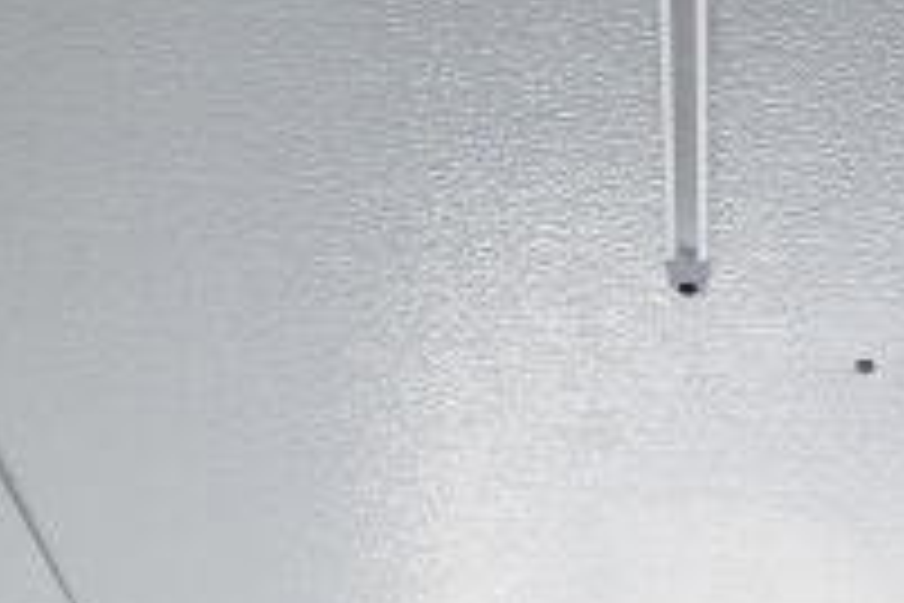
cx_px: 1003
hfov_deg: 23.2
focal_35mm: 82
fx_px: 2059
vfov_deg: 15.5
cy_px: 862
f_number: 6.3
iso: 1600
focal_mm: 18
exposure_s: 1/160
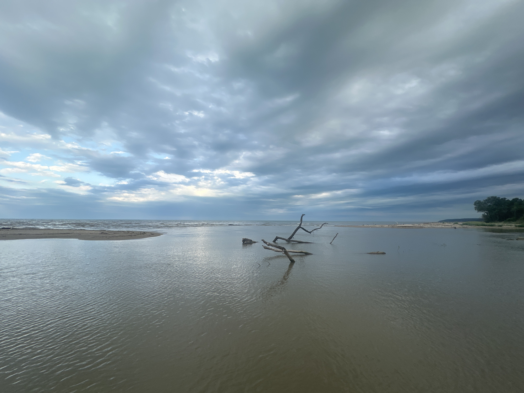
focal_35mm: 14
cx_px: 262
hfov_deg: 102.1
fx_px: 212
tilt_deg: +6.8
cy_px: 196
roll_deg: -0.8
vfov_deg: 85.7
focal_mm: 2.22
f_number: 2.2
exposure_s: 1/569
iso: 40
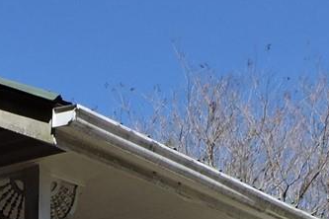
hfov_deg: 16.7
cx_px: -5
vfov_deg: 10.2
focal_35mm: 120
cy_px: 486
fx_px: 1097
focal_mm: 4.3
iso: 100
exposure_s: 1/1250
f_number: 3.3
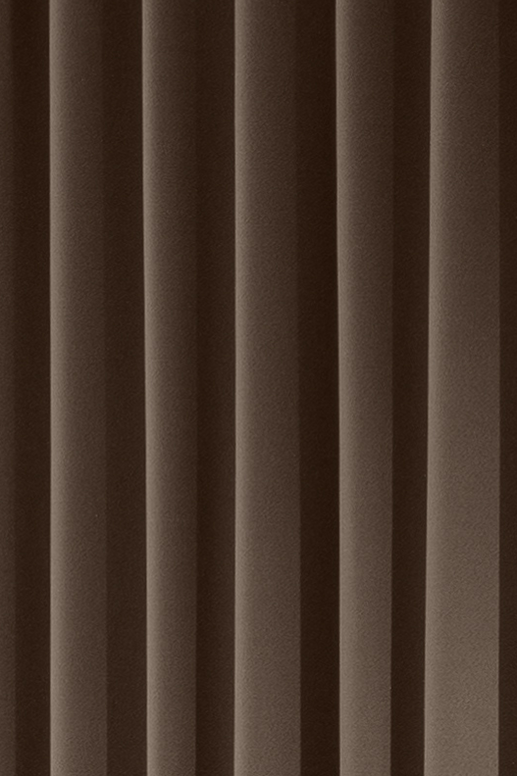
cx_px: 1474
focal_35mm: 290
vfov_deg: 7.0
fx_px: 6255
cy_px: 1195
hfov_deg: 4.6
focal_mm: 38
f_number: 13
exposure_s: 1/1.67
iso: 250
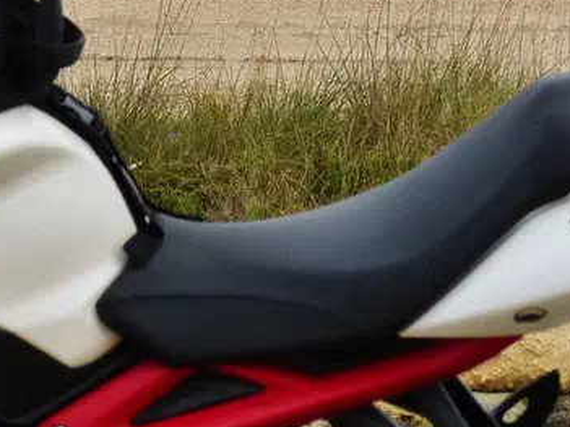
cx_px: -58
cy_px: -255
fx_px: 7885
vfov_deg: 3.1
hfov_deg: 4.1
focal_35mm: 479
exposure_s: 1/800
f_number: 4
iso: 100
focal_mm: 25.2
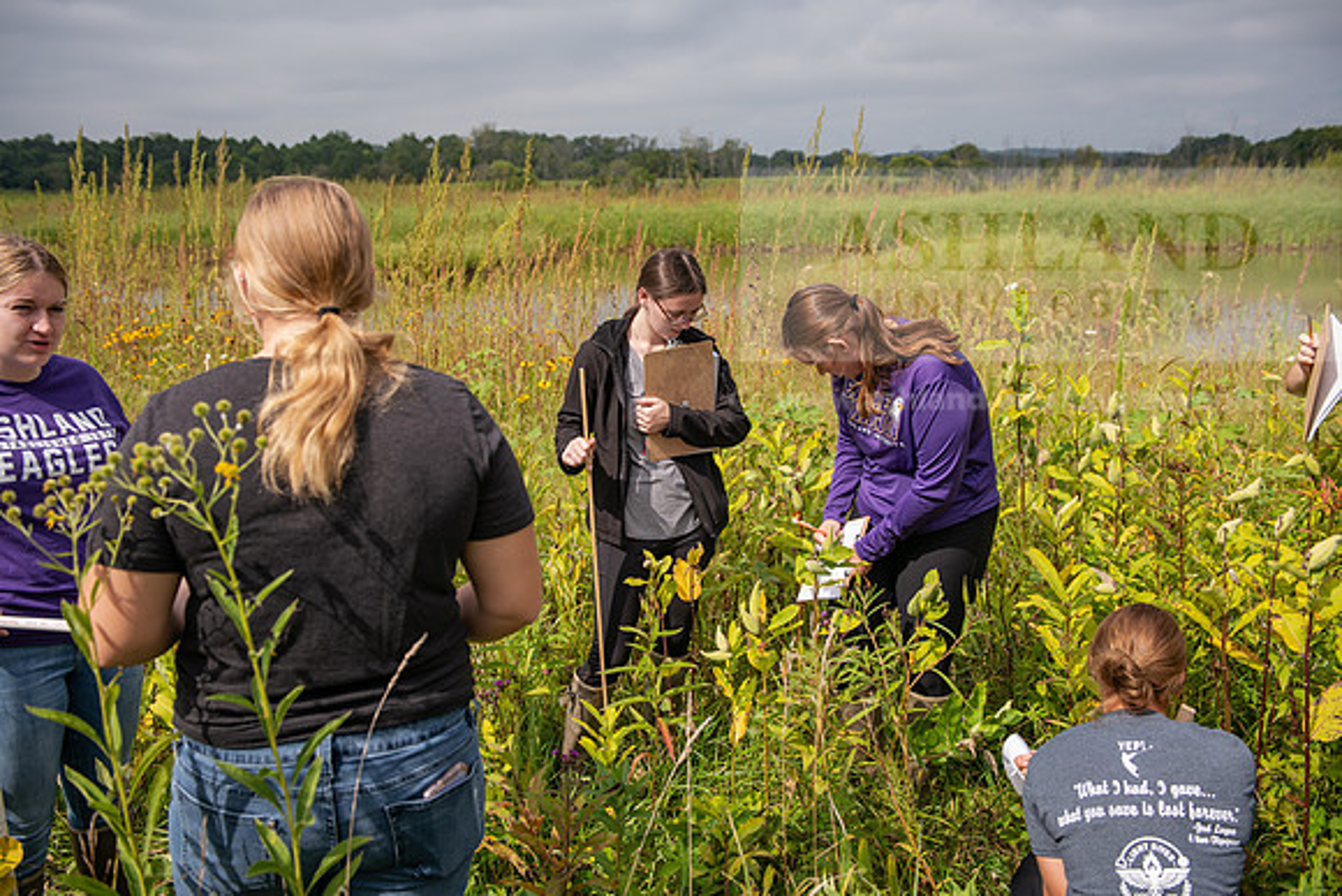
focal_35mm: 34
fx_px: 1268
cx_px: 671
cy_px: 448
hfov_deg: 55.8
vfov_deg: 38.9
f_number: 4
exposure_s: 1/500
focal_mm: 34
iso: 64
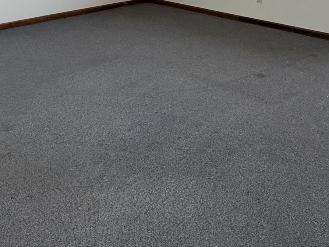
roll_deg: -0.9
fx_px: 447
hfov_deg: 40.4
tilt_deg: -5.0
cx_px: 169
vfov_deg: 27.0
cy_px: -54
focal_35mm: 47
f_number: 2.2
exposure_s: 1/120
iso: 64
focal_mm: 2.22
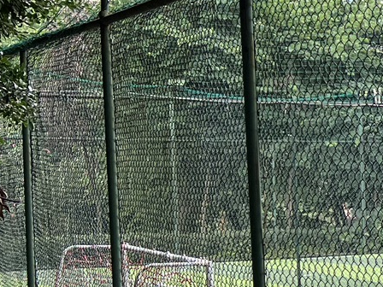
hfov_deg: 13.9
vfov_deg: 12.7
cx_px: 803
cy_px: 243
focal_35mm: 116
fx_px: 1283
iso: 50
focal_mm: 5.7
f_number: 1.5
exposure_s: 1/471
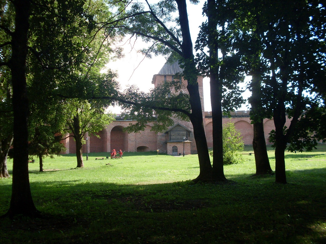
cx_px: 163
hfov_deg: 49.0
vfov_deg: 37.7
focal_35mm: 38
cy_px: 122
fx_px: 358
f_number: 2.8
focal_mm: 6.3
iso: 80
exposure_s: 1/350
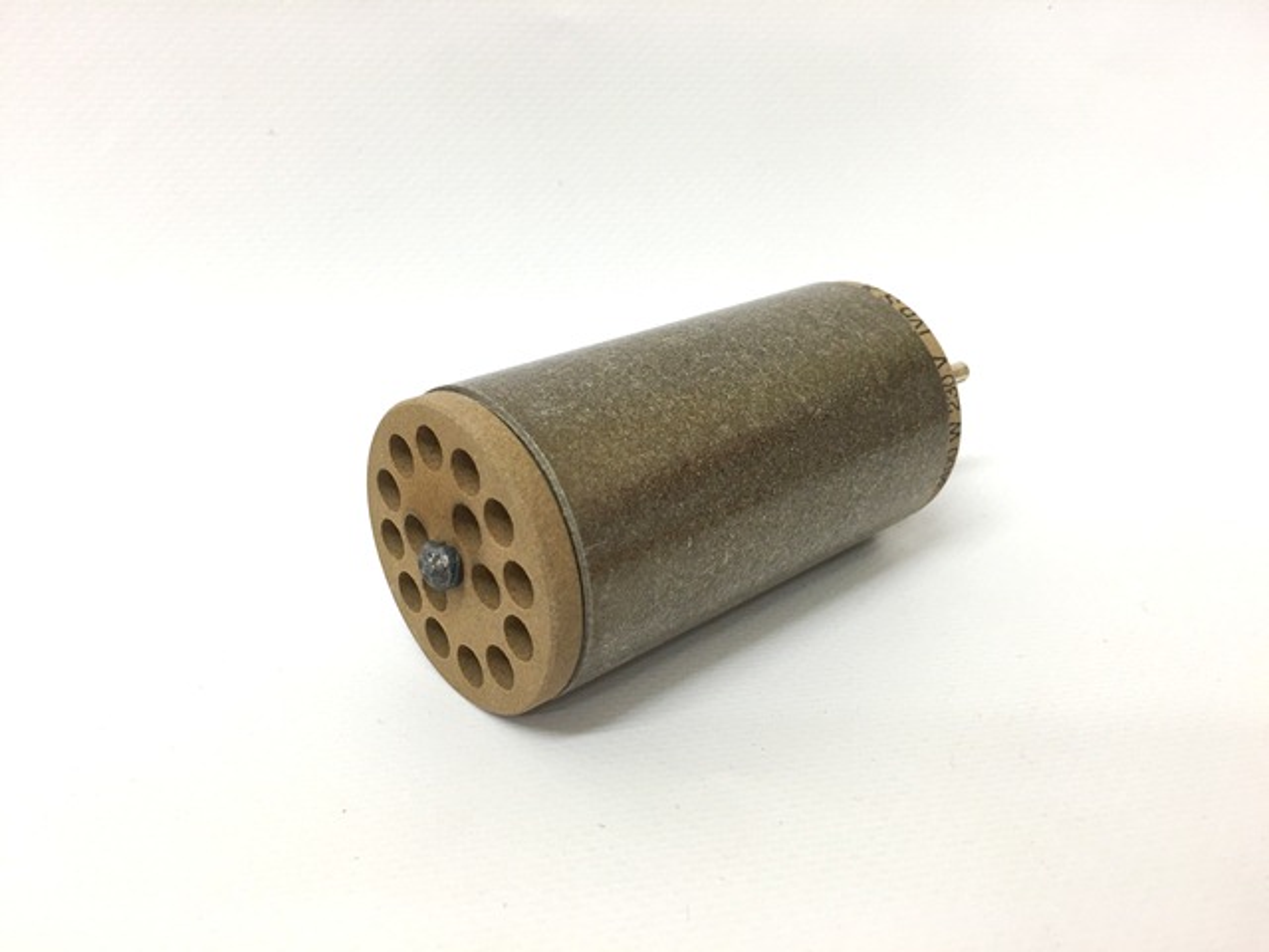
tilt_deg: -24.9
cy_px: 476
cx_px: 634
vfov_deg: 48.2
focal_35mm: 29
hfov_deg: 61.7
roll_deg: -3.0
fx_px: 1063
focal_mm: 4.15
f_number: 2.2
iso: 40
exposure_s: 1/33
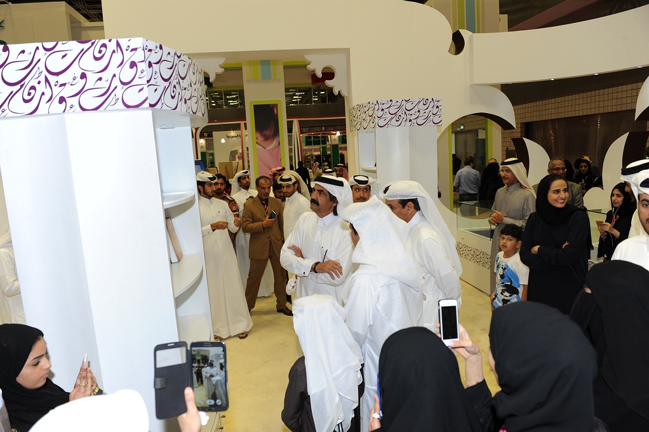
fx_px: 432
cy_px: 216
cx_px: 324
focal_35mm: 24
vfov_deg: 53.1
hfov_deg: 73.8
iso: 800
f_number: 4.5
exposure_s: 1/160
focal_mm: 24
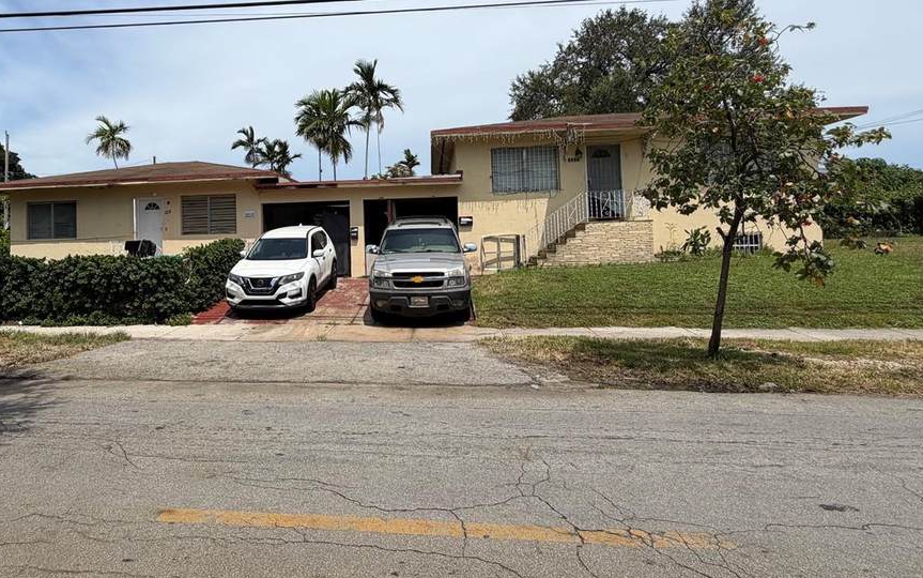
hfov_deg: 78.2
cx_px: 344
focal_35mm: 22
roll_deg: +0.8
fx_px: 554
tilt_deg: +2.9
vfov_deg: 54.6
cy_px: 223
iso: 20
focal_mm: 2.22
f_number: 2.2
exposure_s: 1/1431
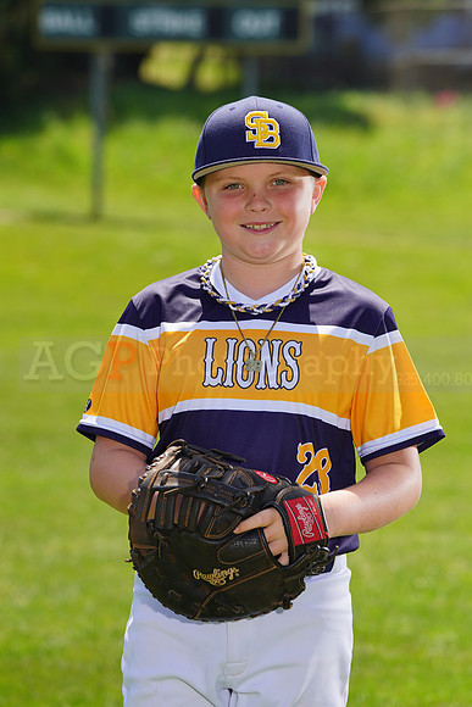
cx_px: 236
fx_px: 4108
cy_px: 354
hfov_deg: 6.6
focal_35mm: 209
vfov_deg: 9.8
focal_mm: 209
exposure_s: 1/250
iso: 100
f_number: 8
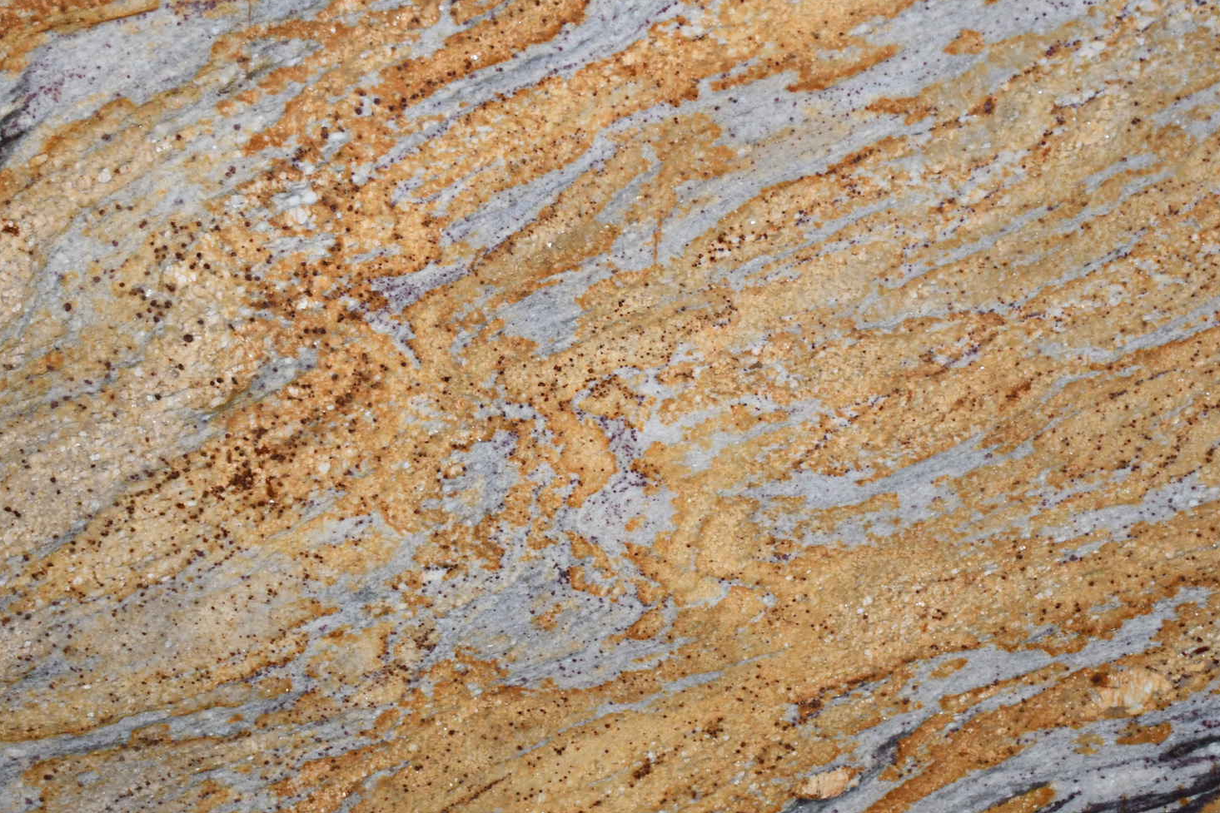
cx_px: 538
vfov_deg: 19.2
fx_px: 2406
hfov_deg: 28.4
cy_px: 364
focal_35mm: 71
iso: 1000
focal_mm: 35
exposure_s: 1/80
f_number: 5
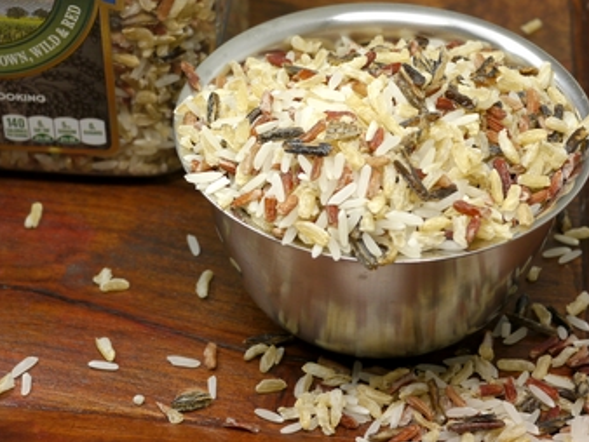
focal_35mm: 85
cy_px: 145
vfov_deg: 17.3
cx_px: 261
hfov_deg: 23.0
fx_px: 1447
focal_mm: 25
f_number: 6.3
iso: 250
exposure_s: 1/30
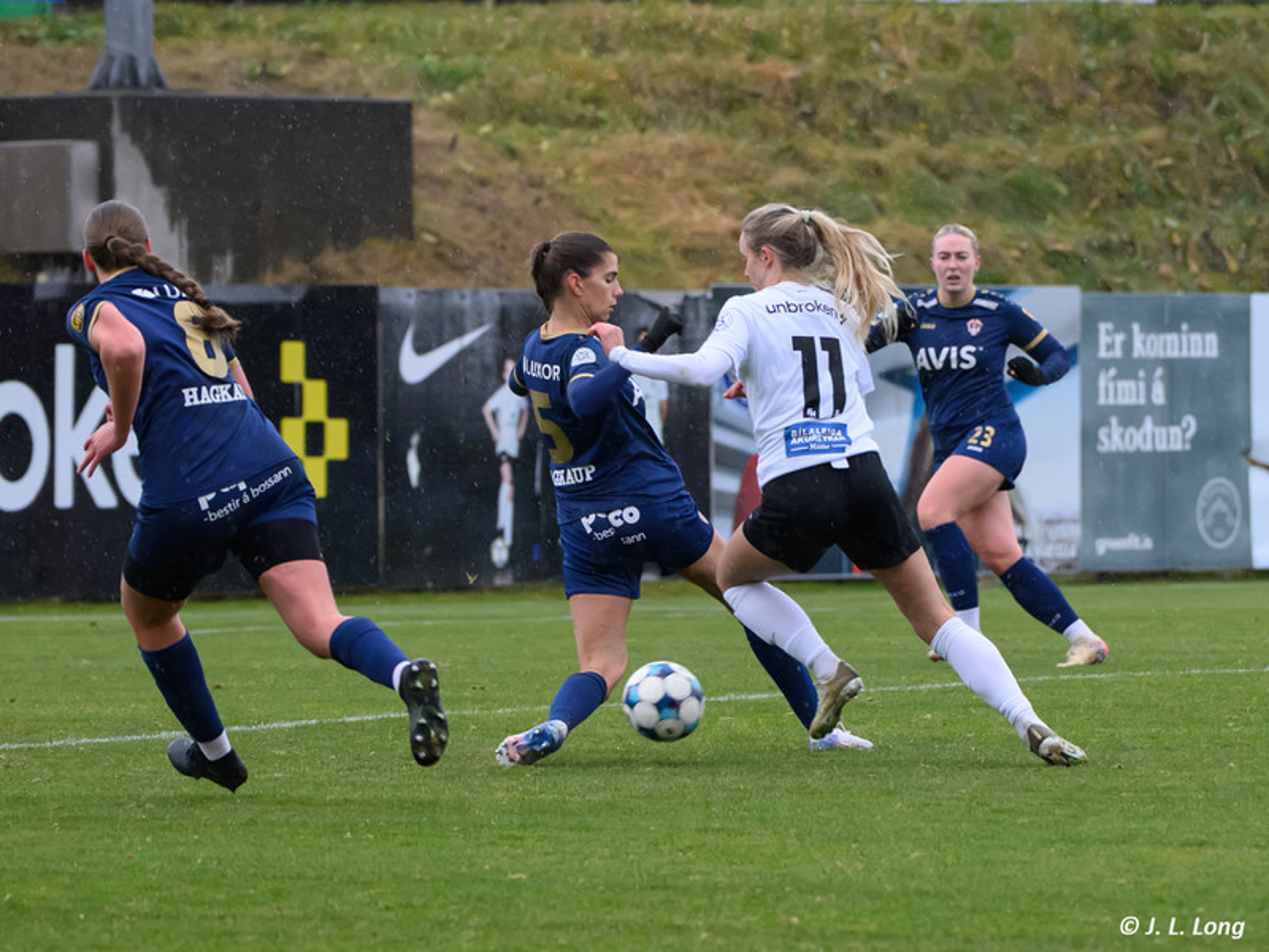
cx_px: 953
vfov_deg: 5.0
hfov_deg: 6.7
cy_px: 446
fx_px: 10808
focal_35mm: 295
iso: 4000
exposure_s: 1/800
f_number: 5.6
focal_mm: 180
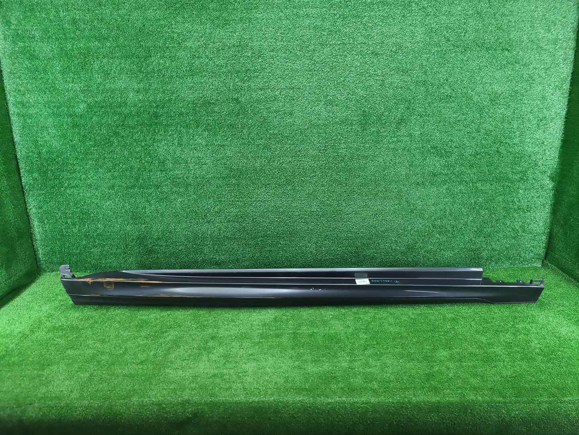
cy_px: 218
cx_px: 290
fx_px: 435
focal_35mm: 26
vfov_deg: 53.1
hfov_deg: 67.3
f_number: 1.8
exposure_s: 1/50
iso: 211
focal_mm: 5.4
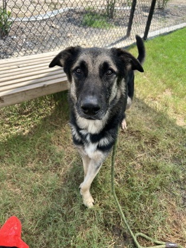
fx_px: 186
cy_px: 124
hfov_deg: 53.1
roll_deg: -7.8
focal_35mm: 26
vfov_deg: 67.3
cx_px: 93
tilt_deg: -42.2
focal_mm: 5.7
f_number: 1.5
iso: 50
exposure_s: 1/894
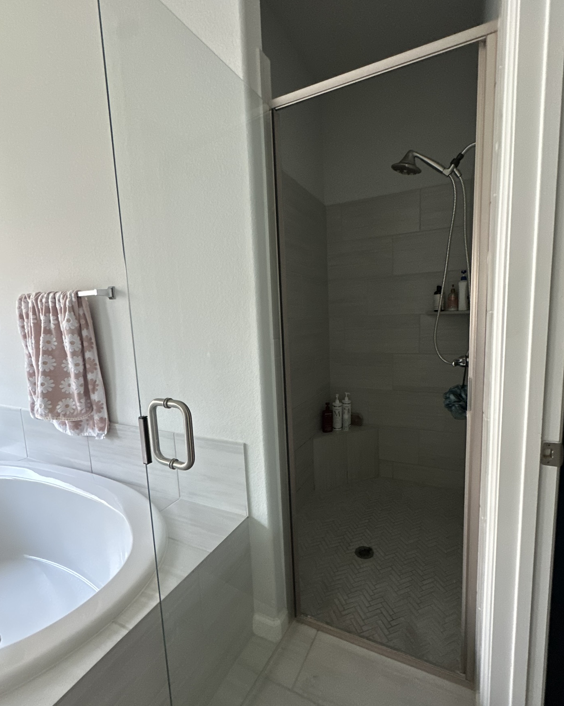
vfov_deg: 93.1
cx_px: 301
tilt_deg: -6.6
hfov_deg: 80.3
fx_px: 334
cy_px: 362
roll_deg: +1.2
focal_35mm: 16
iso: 800
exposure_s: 1/60
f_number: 2.2
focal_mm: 2.22
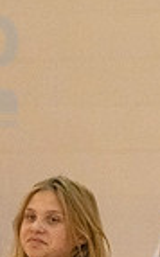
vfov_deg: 3.8
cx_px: 219
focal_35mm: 558
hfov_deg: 2.3
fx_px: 3905
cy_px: 314
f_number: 4
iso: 10000
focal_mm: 135
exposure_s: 1/800
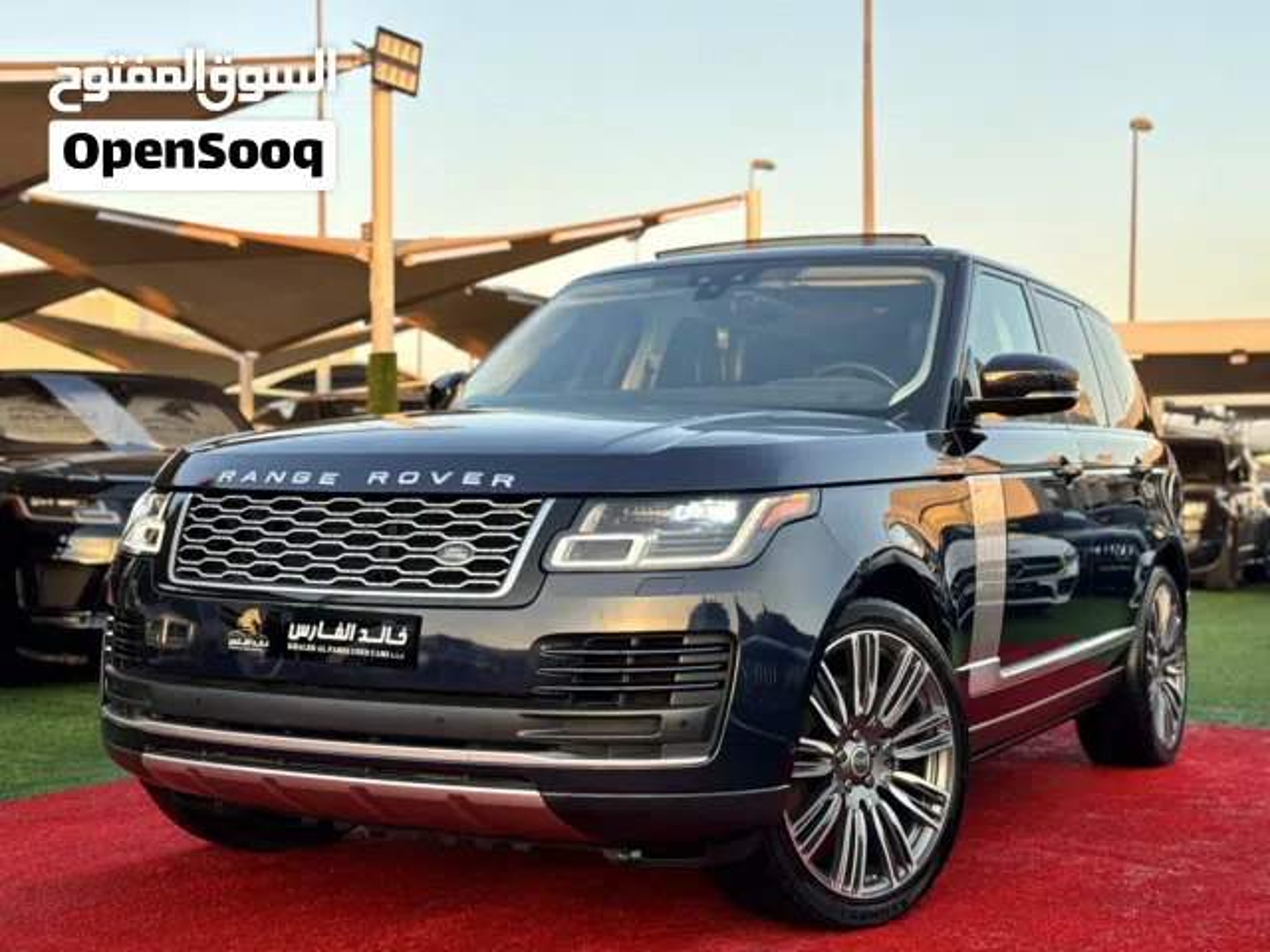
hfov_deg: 39.7
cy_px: 476
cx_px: 635
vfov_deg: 30.3
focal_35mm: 48
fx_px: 1761
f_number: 1.78
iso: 64
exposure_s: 1/251
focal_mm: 6.76
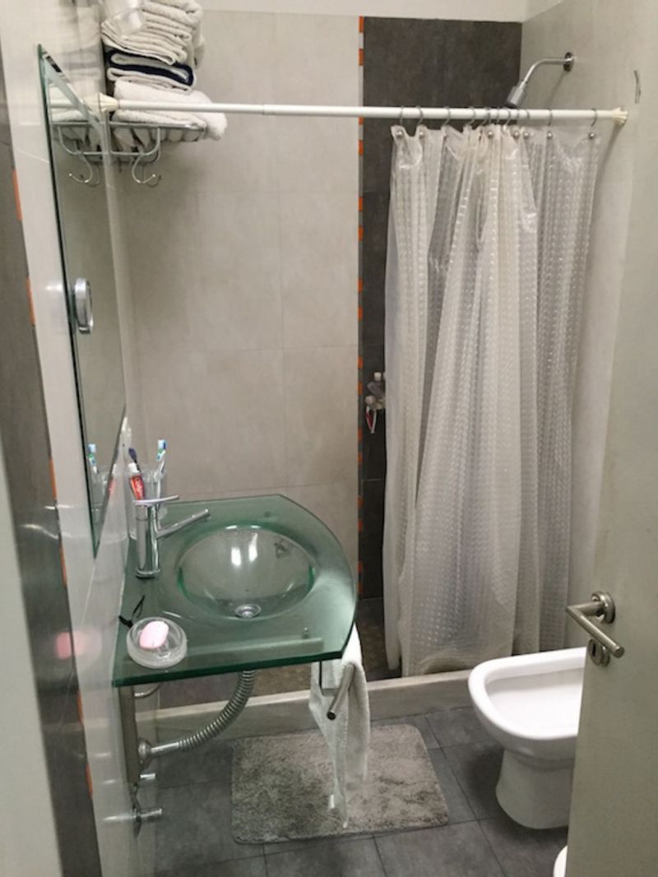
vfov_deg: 61.6
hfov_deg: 48.2
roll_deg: +1.1
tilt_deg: -16.8
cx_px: 329
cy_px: 438
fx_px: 735
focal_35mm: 29
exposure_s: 1/33
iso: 320
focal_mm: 4.15
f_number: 2.2
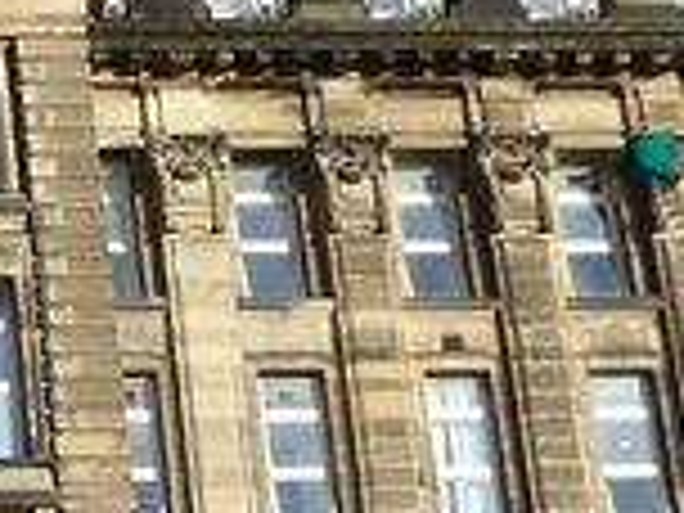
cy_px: 819
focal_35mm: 132
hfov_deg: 13.7
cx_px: -464
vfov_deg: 10.7
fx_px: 2608
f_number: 3.3
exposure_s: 1/500
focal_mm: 4.3
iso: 80
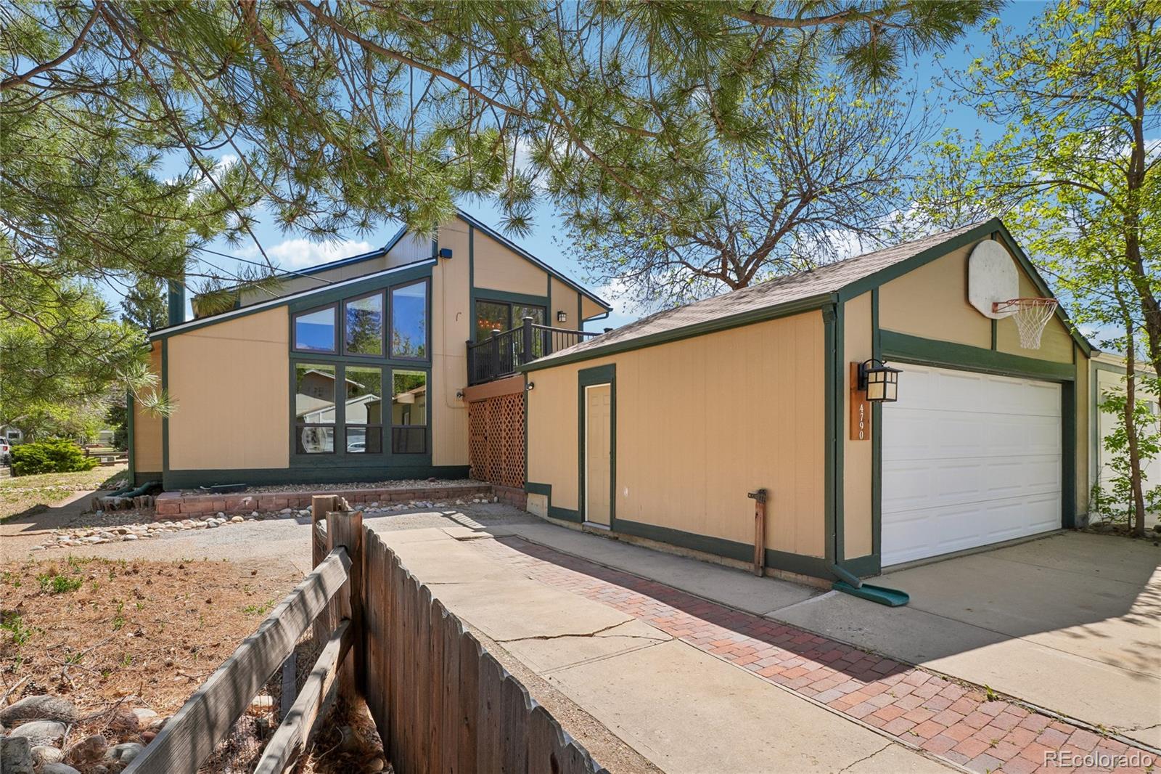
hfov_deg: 95.0
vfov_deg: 72.0
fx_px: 532
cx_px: 580
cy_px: 387
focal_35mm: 16
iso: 100
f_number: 8
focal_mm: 11
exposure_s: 1/250
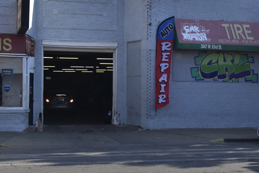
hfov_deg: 28.8
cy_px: 84
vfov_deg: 19.5
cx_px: 107
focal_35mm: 70
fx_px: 504
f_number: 10
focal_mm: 20
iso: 400
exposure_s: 1/320
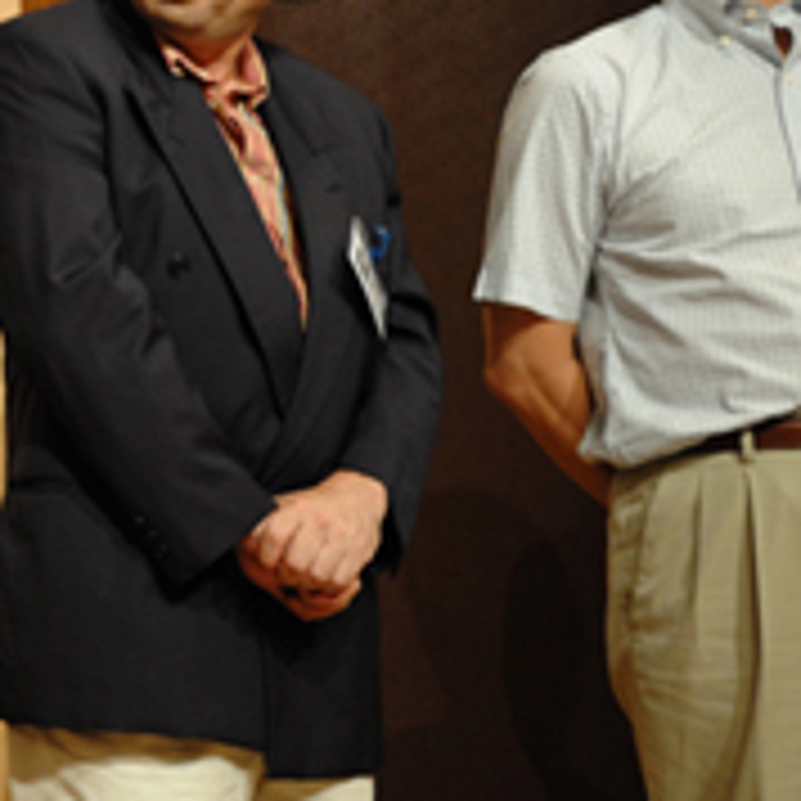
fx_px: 4005
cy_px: 194
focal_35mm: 153
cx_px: -540
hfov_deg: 10.8
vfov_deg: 11.4
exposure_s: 1/125
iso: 1600
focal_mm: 50
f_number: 2.8
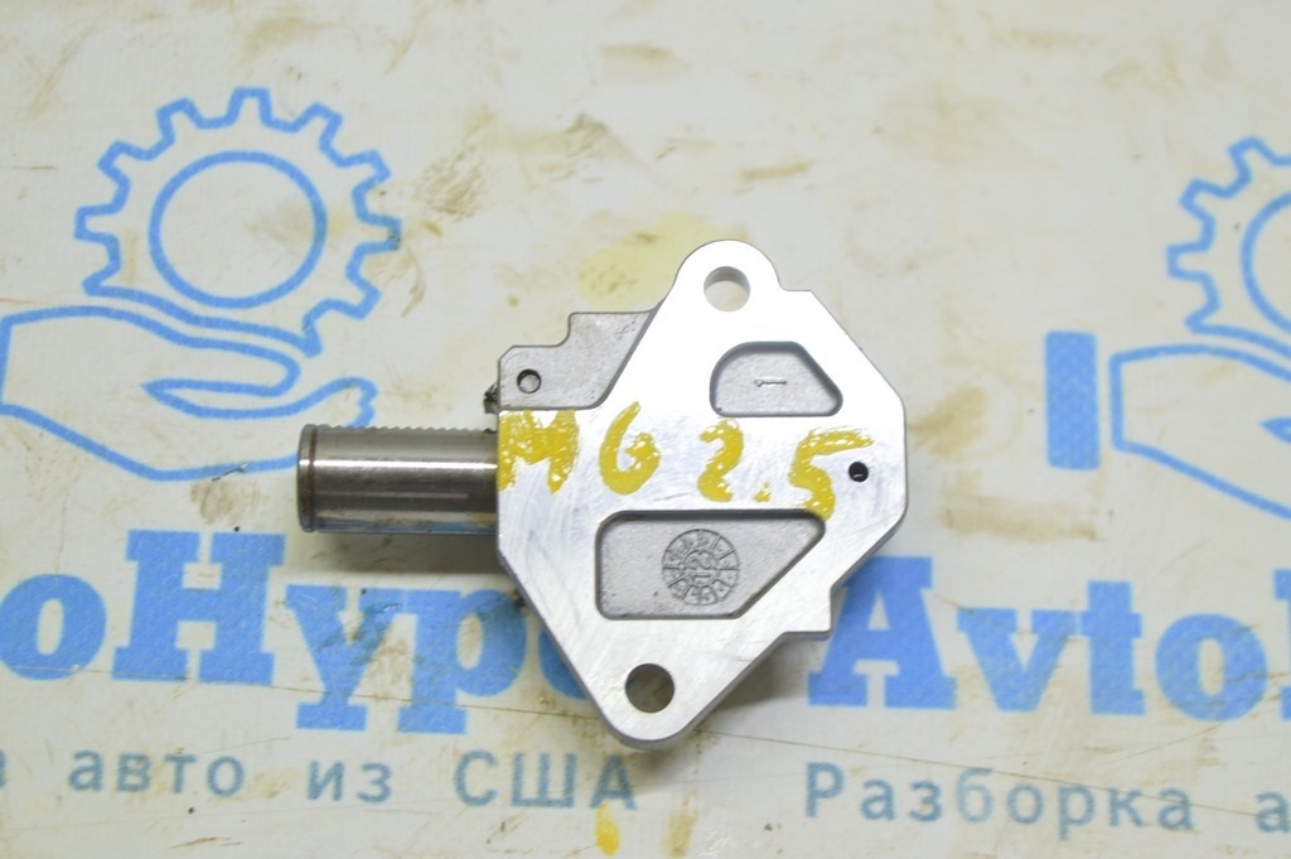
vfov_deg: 16.5
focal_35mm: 82
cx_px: 646
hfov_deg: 24.6
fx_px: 2956
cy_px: 430
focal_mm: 55
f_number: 5.6
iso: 400
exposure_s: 1/20
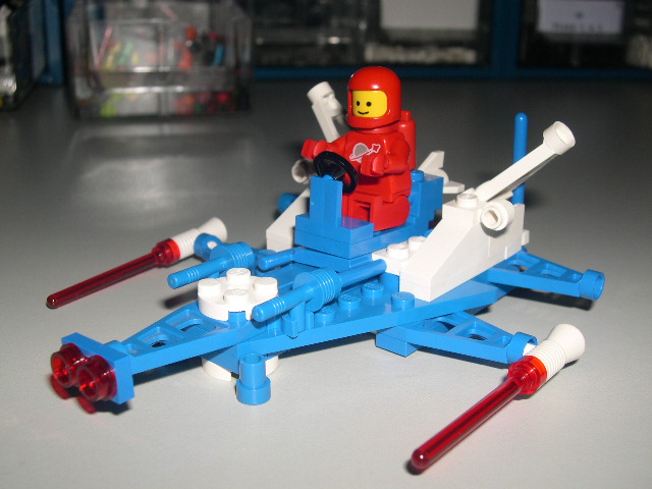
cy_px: 244
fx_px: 791
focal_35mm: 42
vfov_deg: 34.3
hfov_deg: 44.8
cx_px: 326
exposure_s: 1/60
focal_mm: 9
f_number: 8
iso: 100
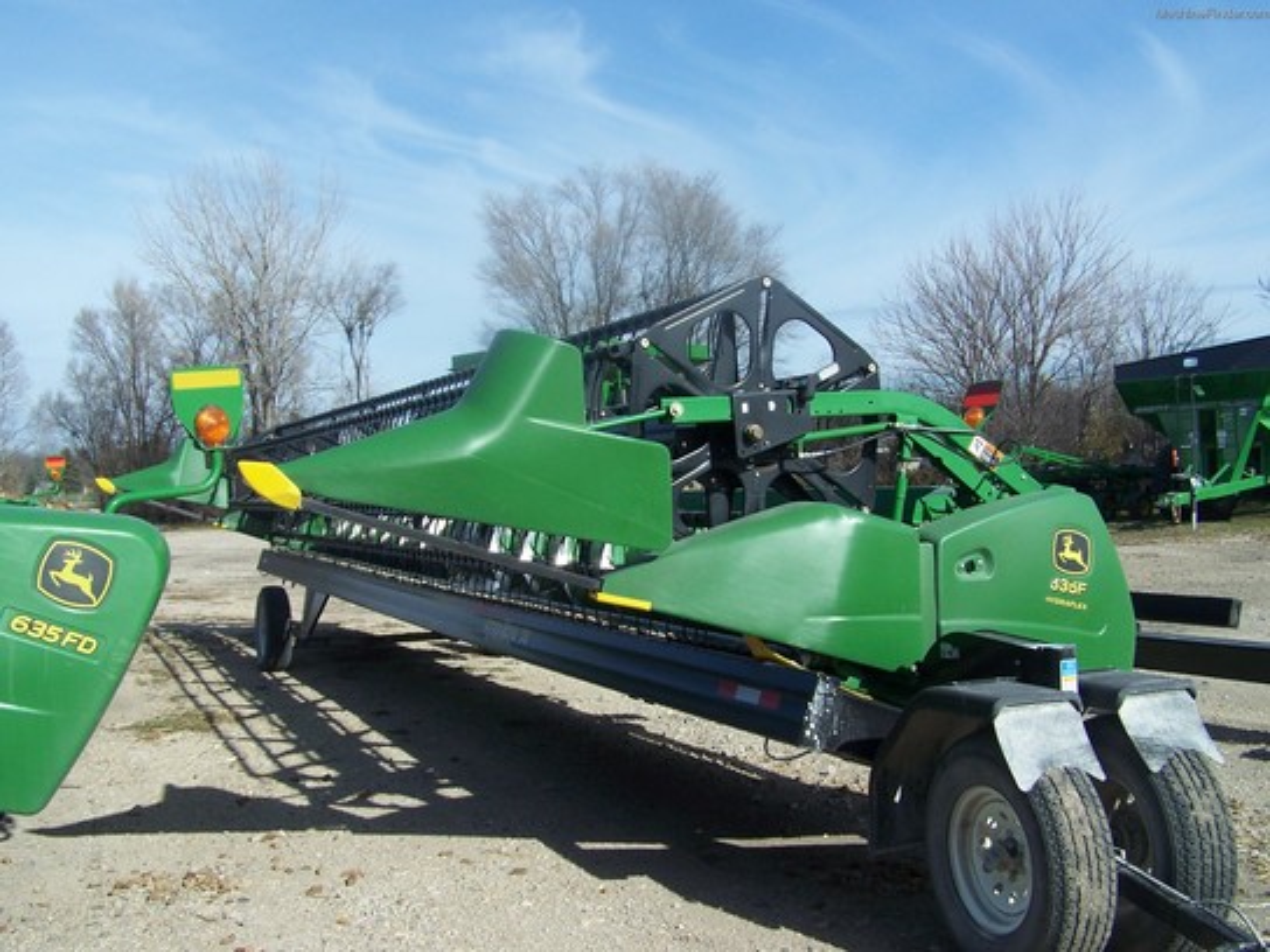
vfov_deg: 37.7
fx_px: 1394
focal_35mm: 38
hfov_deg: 49.0
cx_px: 635
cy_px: 476
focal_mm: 6.3
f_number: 4
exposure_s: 1/750
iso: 80
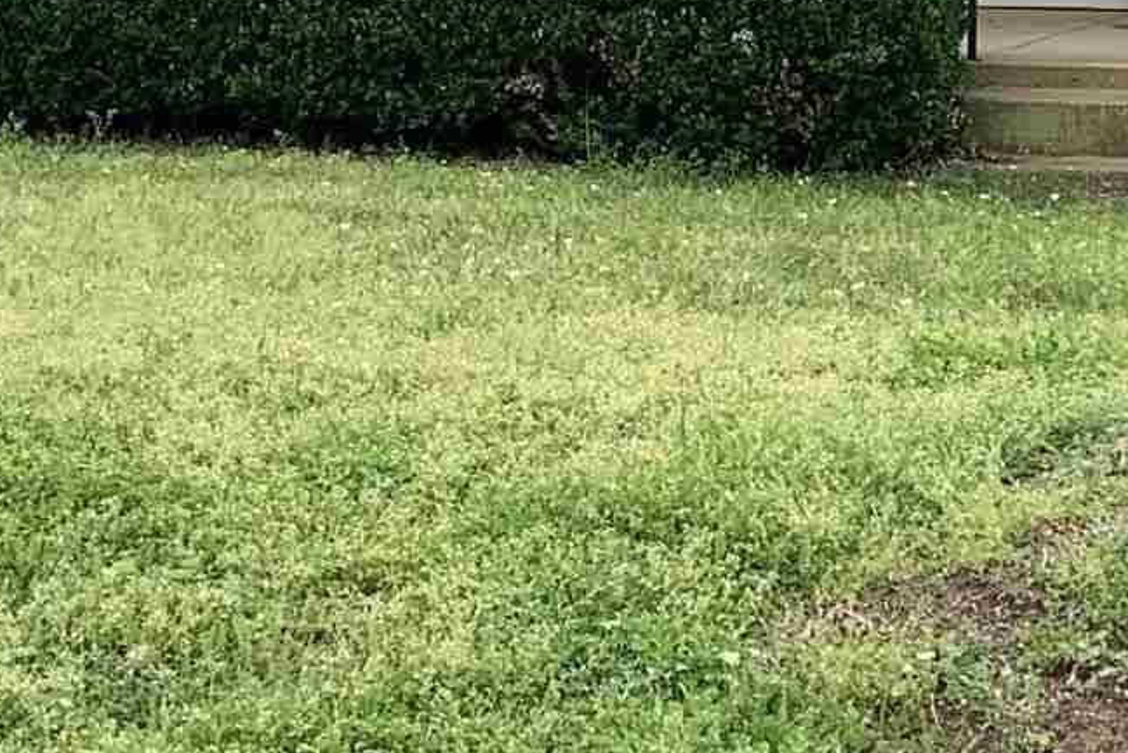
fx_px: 4011
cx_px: 586
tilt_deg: -3.1
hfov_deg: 16.0
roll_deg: +0.4
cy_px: 115
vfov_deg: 10.7
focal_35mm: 128
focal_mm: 4.25
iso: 25
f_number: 1.8
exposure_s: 1/1124
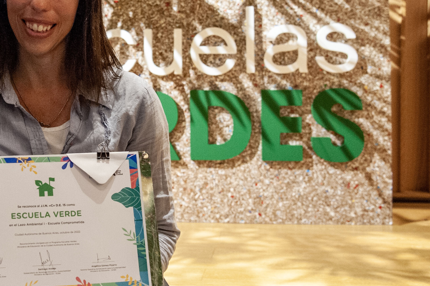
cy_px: 116
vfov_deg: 20.6
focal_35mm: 66
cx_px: 102
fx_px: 788
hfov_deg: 30.0
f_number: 4
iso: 2500
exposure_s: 1/60
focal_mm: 30
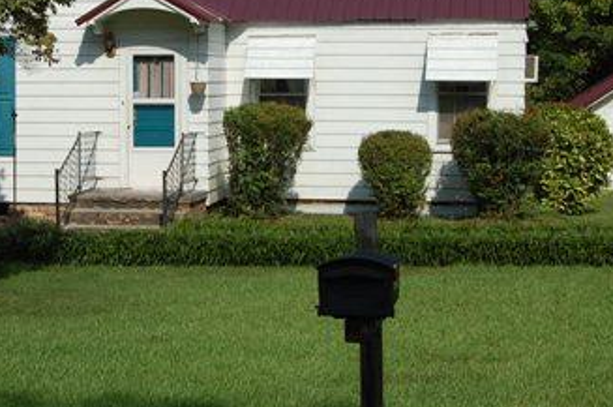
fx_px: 1496
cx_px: 169
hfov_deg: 23.0
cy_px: 129
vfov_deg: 15.4
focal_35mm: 88
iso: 200
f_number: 10
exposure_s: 1/400
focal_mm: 30
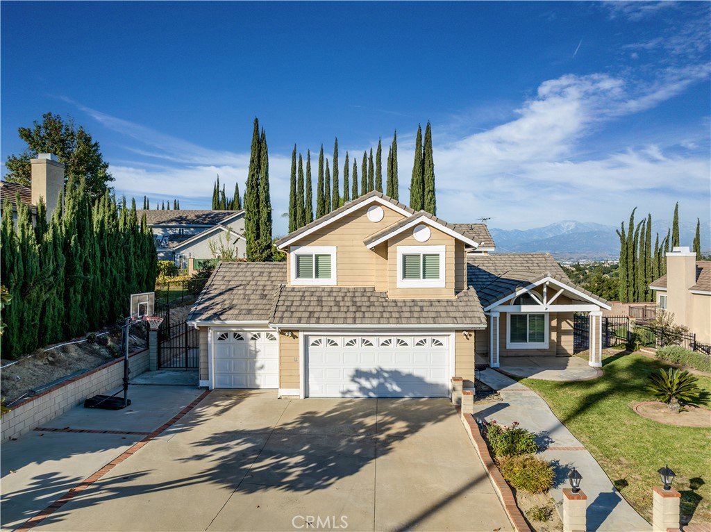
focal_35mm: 24
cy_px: 266
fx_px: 492
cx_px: 356
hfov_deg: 71.6
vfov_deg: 56.7
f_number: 2.8
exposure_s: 1/1600
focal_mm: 12.29
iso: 100
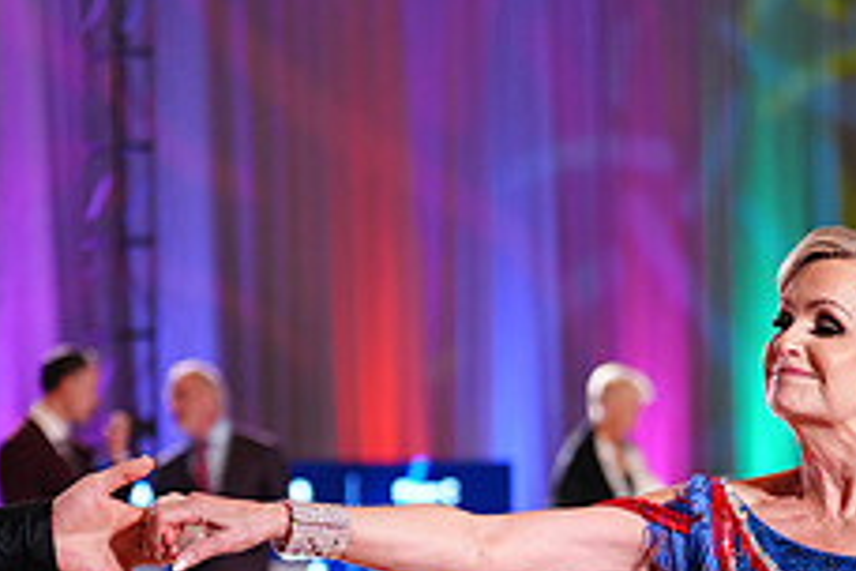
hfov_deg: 11.5
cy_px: 864
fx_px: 4232
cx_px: 674
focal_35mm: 178
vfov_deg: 7.6
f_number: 2.8
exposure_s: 1/500
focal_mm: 70
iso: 2000
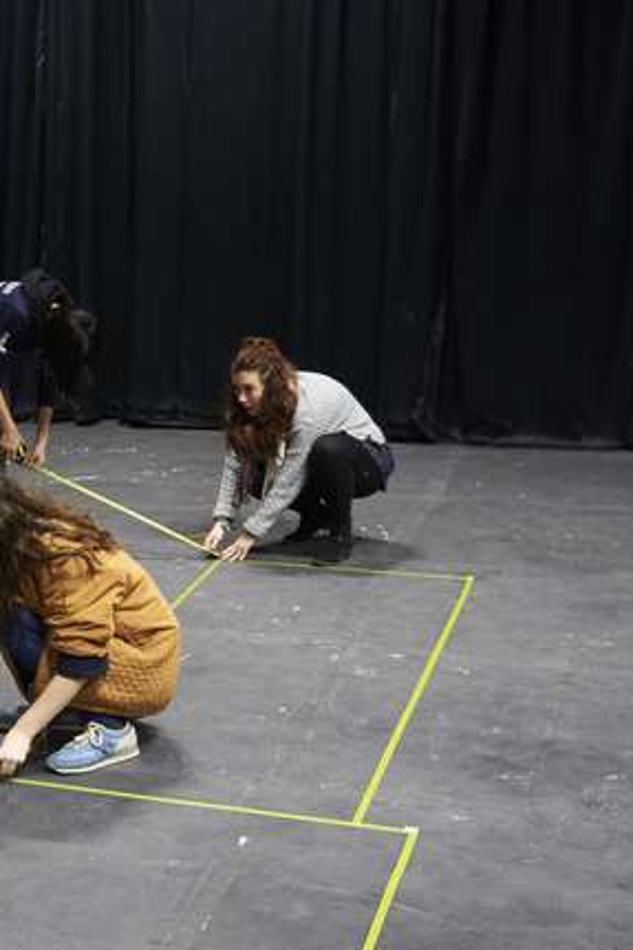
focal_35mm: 54
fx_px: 1425
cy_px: 547
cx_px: 69
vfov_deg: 36.8
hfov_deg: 24.4
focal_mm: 31
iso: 3200
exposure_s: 1/125
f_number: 2.8
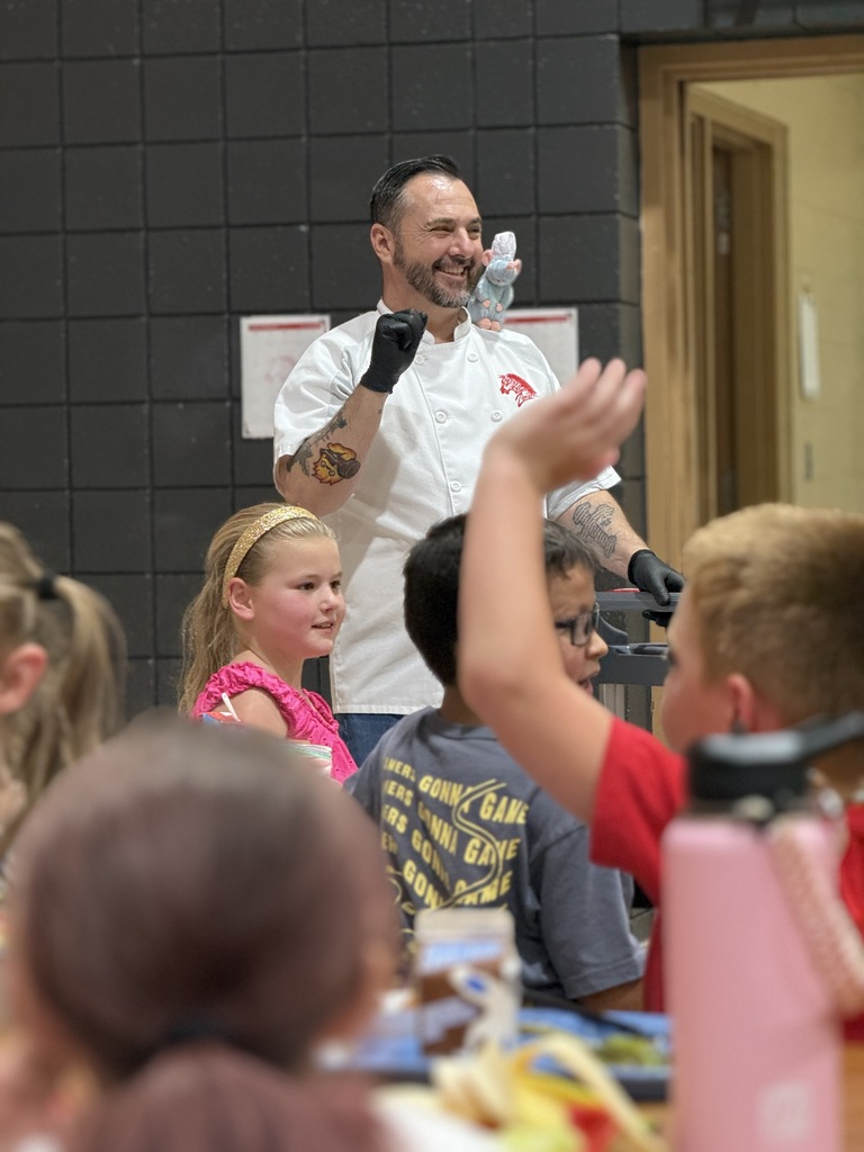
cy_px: 576
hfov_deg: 12.3
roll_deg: +1.0
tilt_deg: -0.1
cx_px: 432
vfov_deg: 16.4
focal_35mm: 120
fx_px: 3994
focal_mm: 15.66
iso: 320
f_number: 2.8
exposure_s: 1/120
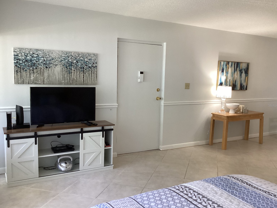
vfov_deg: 44.2
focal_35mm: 32
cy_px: 105
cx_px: 142
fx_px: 256
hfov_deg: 56.8
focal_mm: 3.3
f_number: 2.4
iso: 200
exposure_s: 1/60
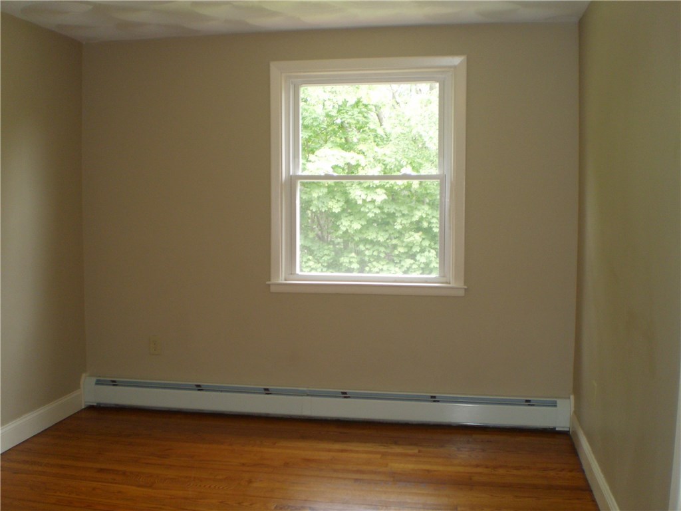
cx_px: 340
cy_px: 256
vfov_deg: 39.7
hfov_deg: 51.4
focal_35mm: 36
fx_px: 708
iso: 160
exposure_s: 1/30
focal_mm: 6.3
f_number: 3.1
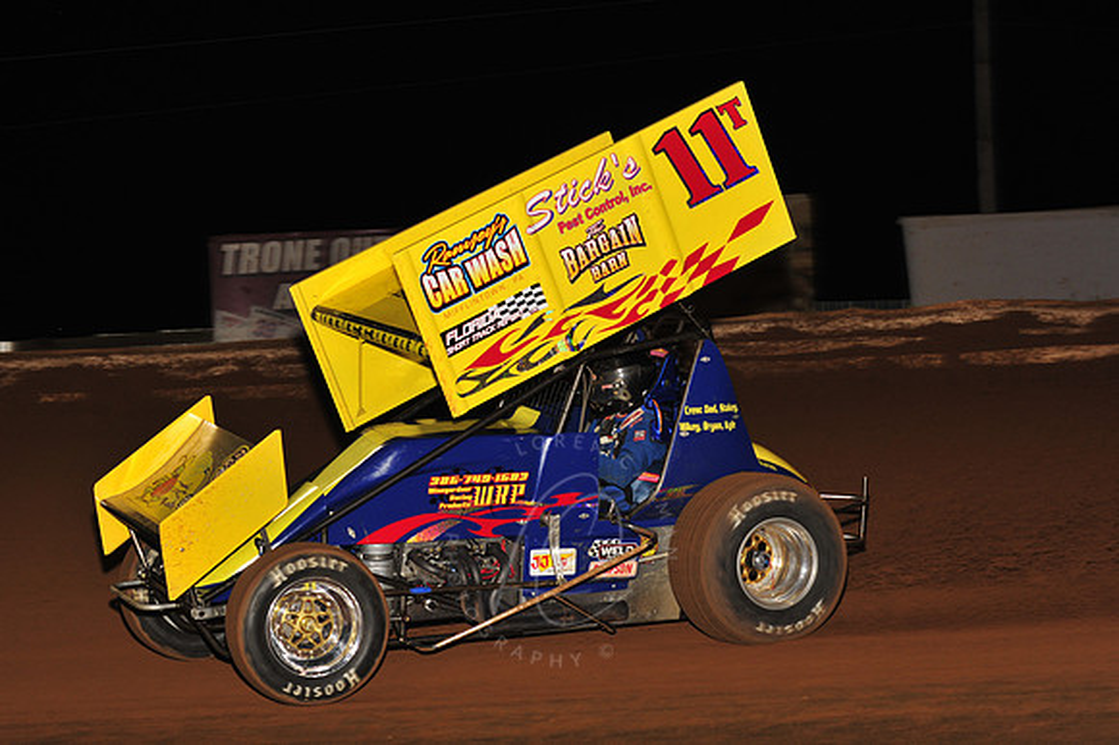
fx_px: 2858
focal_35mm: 92
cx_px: 560
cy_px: 372
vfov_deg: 14.8
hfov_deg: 22.2
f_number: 8
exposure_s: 1/320
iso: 1000
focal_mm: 92
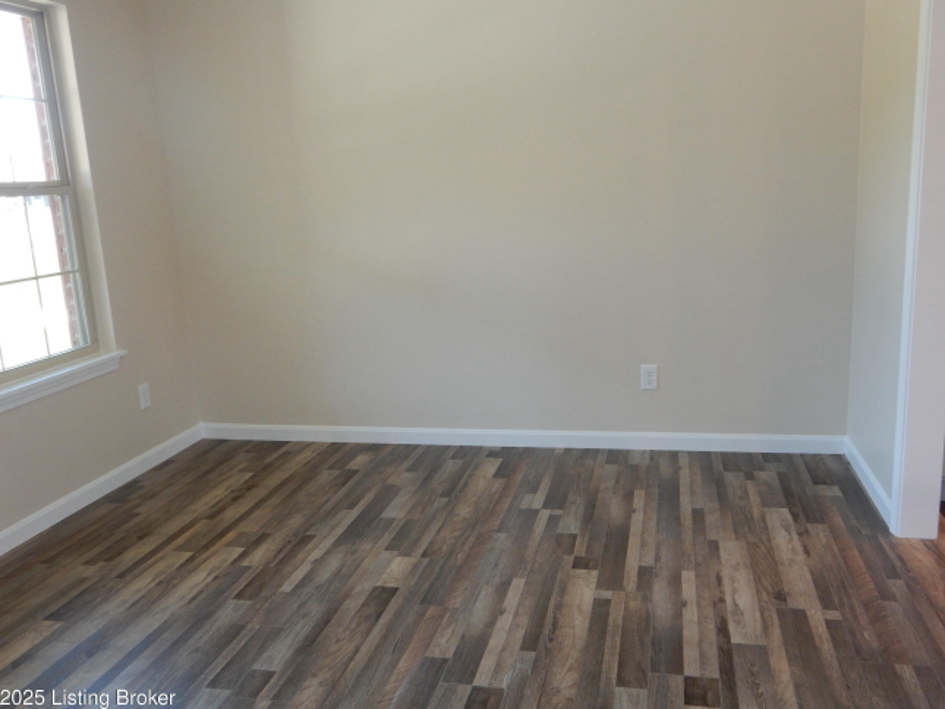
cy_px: 365
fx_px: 846
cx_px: 471
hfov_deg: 58.3
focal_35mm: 31
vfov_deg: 45.5
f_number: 4
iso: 200
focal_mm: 5.4
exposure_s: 1/30
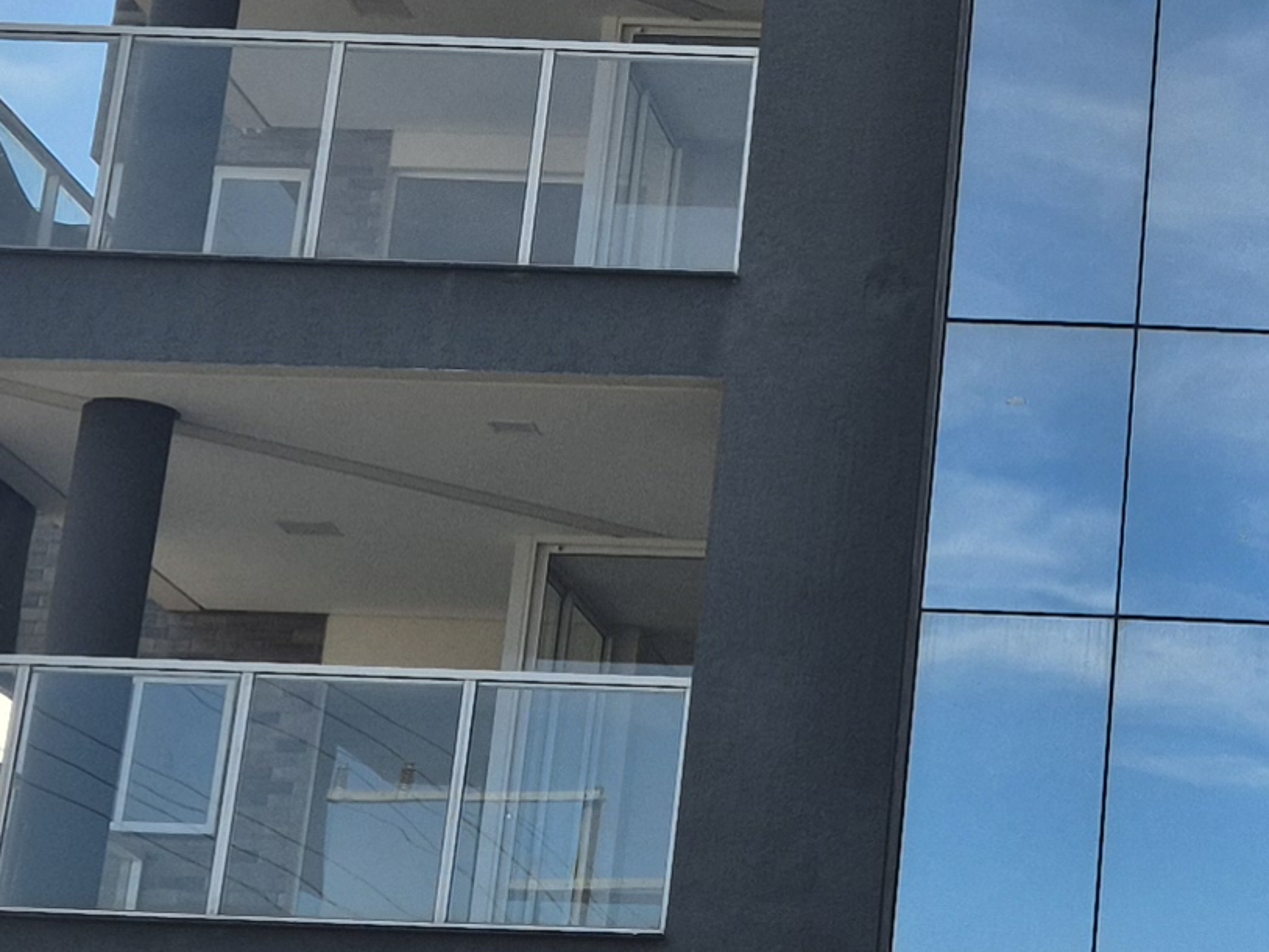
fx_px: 4144
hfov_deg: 16.9
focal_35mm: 113
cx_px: 1344
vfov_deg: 13.0
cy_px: 134
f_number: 1.8
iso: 25
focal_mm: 5.4
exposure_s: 1/1900
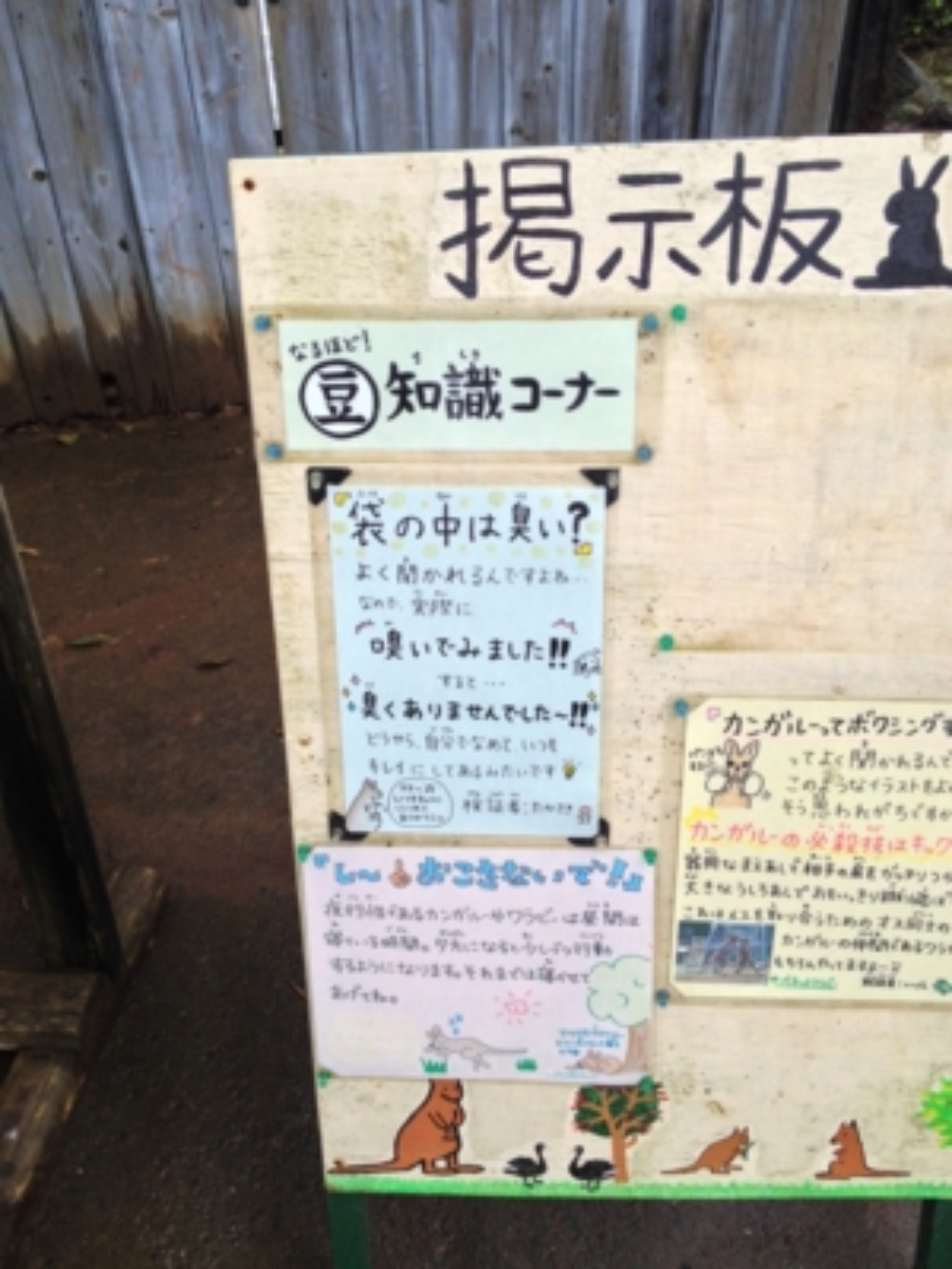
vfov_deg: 52.6
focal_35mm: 35
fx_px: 1283
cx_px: 476
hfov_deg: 40.7
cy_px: 634
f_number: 2.4
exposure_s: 1/428
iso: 50
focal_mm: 4.28
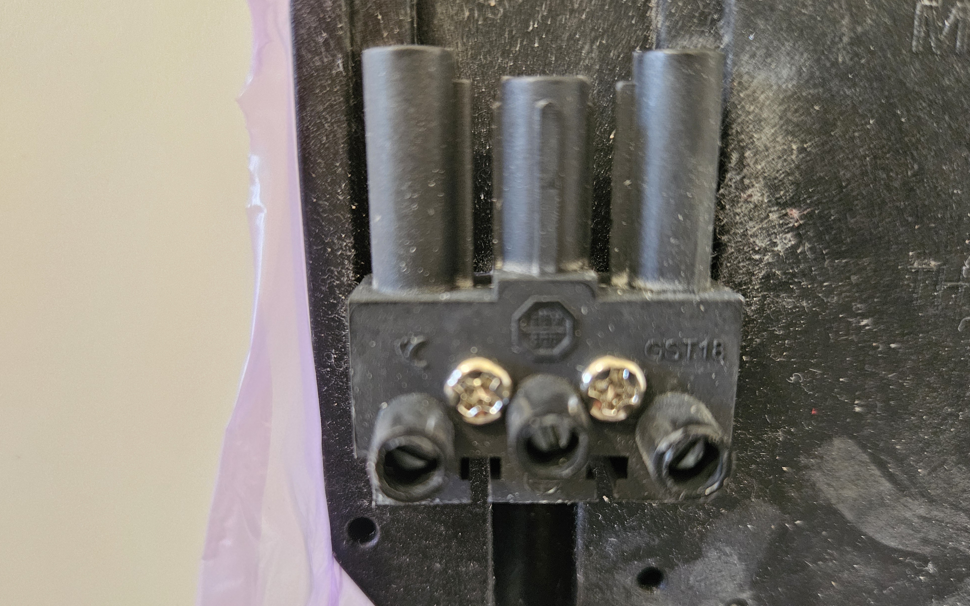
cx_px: 495
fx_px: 661
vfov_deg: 48.9
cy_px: 367
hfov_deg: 72.5
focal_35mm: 25
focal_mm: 5.4
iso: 1000
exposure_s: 1/100
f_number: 1.8
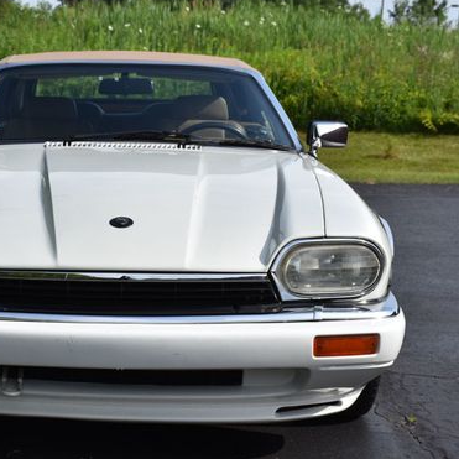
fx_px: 1320
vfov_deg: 19.7
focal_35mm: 88
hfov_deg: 19.6
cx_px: 122
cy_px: 231
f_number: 8
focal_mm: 40
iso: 110
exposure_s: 1/500
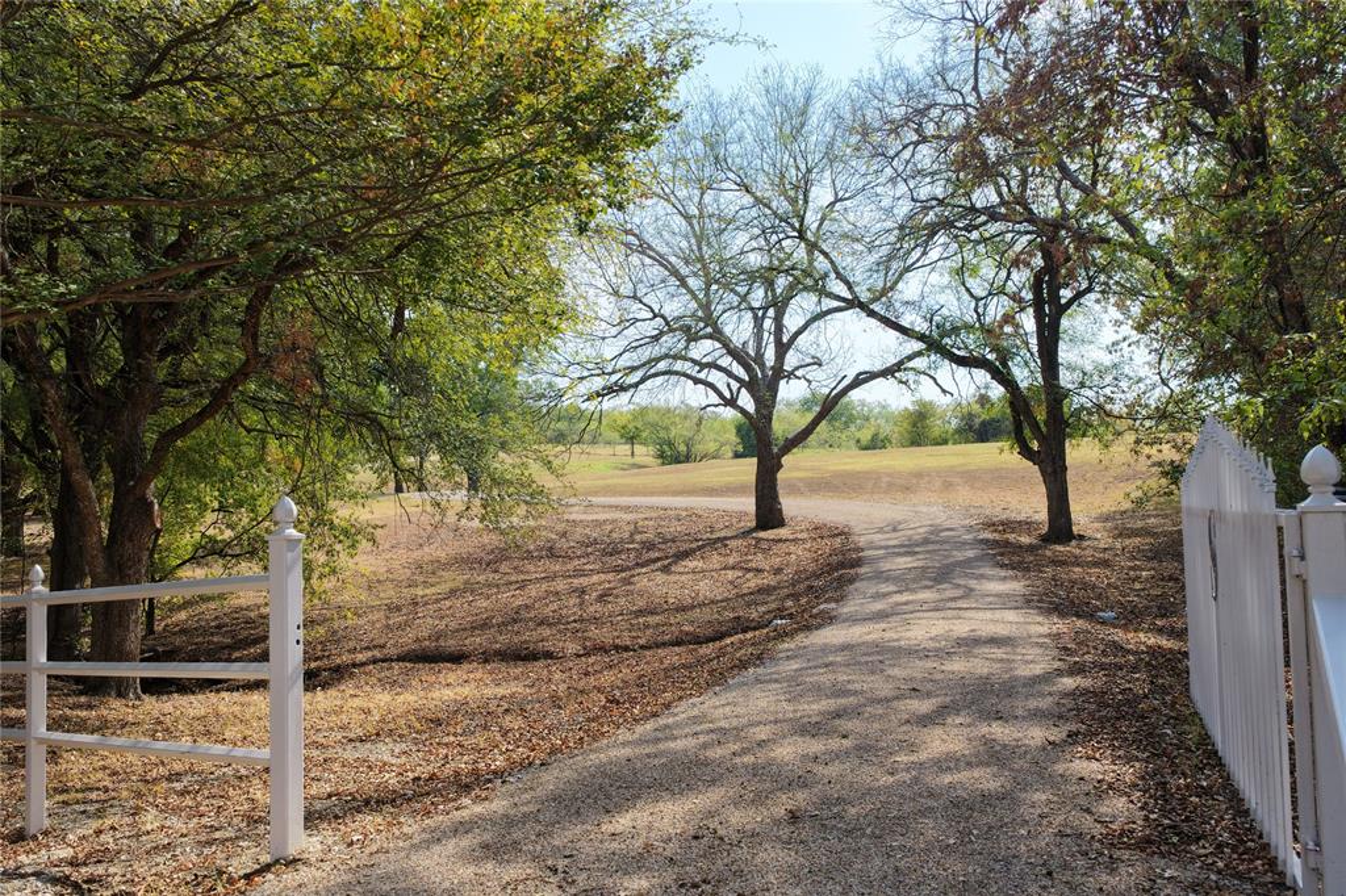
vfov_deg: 46.4
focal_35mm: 28
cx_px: 673
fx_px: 1046
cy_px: 448
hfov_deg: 65.5
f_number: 2.8
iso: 100
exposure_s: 1/320
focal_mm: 14.45
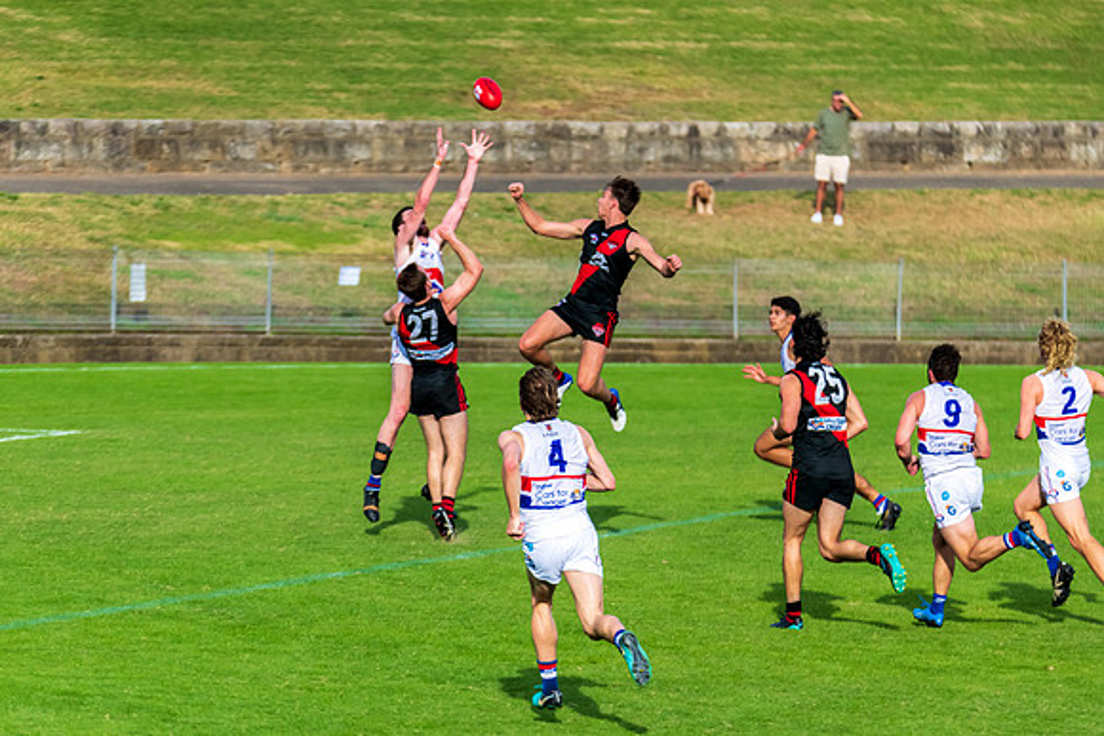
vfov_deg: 4.5
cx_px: 515
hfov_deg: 6.7
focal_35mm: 309
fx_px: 9477
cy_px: 359
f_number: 5.6
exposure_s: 1/3200
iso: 1000
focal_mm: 280
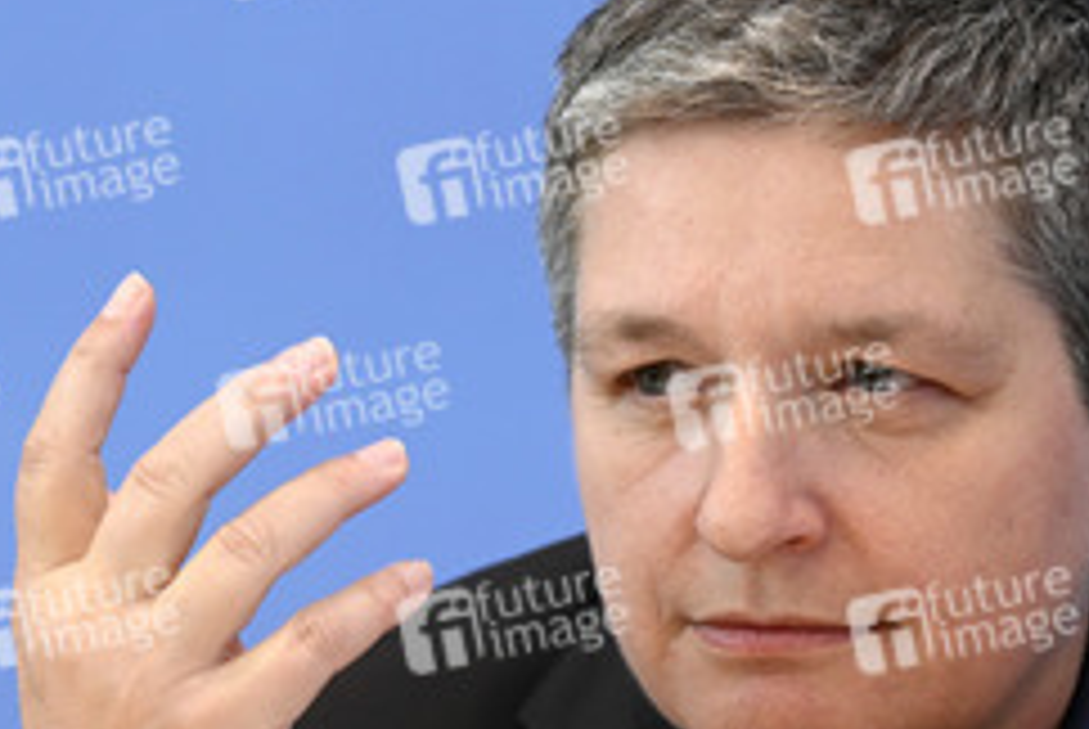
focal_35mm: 251
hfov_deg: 8.2
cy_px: 508
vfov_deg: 5.5
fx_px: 7602
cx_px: 844
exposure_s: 1/800
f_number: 5
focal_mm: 135
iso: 3200
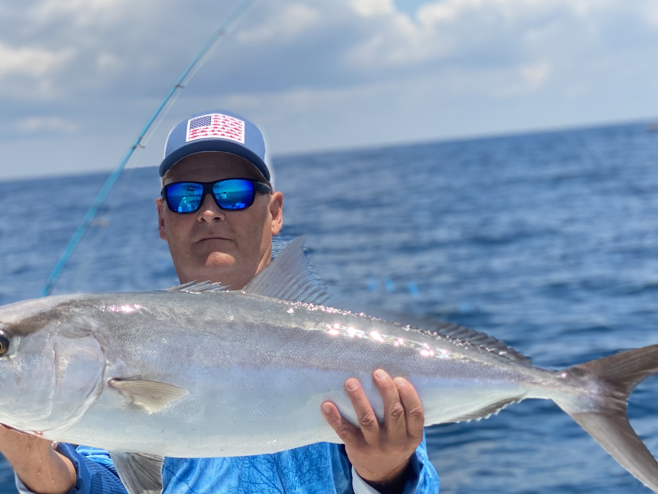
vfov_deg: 19.8
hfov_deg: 26.3
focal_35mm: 74
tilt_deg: -8.0
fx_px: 1407
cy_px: 334
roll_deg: +1.4
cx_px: 327
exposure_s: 1/1370
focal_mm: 6
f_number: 2
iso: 20
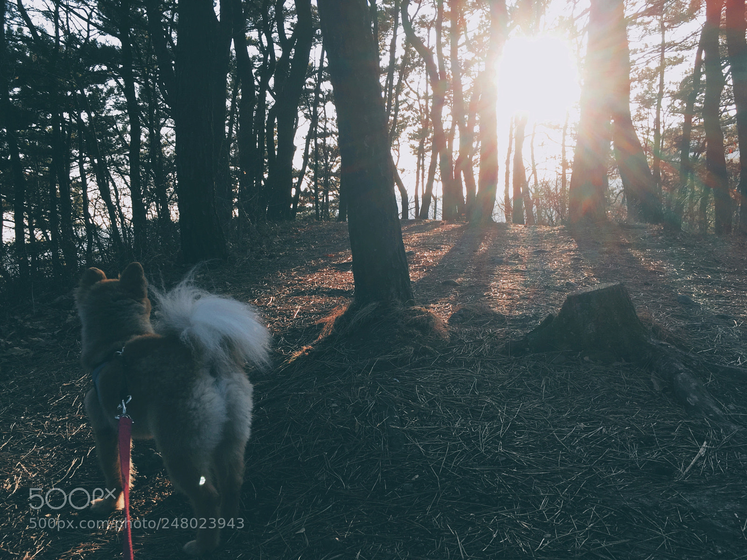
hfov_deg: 61.7
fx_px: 626
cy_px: 280
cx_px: 374
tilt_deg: -8.0
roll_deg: +2.3
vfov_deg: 48.2
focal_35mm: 29
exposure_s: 1/234
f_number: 2.2
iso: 25
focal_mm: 4.15
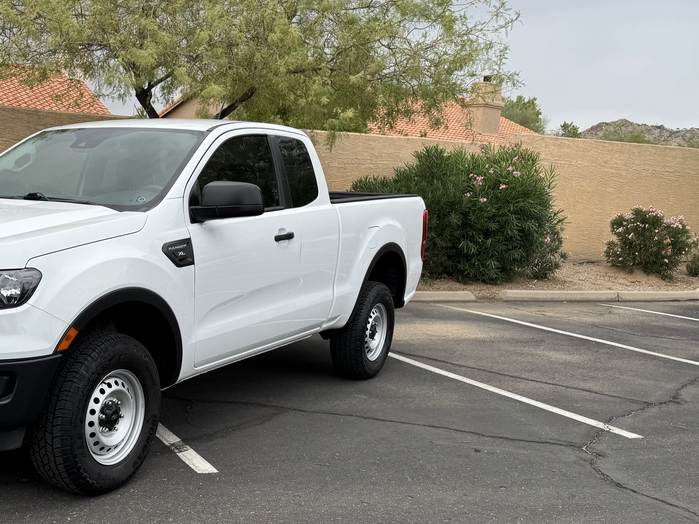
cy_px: 380
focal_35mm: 41
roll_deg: -2.6
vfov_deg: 34.5
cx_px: 164
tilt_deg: -14.2
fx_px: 828
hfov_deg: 44.1
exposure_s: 1/1818
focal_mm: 6.76
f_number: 1.78
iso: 80
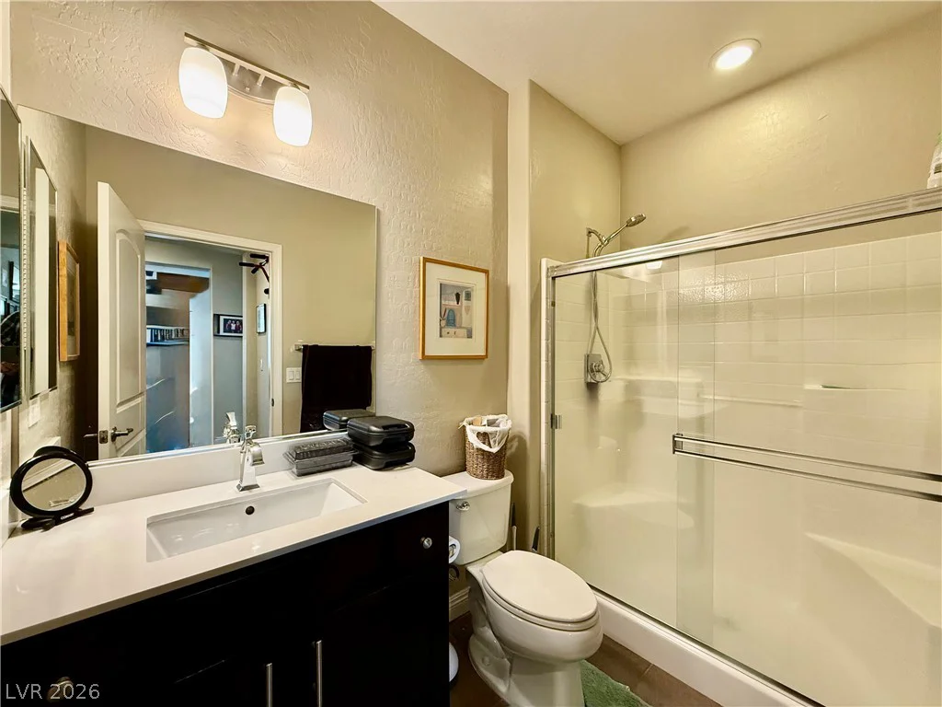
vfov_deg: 85.7
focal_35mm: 14
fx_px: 381
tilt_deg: +0.1
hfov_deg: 102.1
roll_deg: -0.1
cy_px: 354
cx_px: 471
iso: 250
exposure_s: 1/60
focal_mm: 2.22
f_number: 2.2
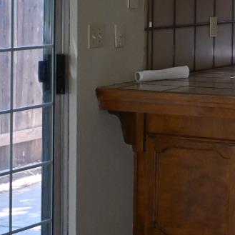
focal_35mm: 151
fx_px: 1160
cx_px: 439
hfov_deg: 10.8
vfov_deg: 11.4
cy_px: -21
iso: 720
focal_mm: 26
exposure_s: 1/125
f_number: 4.5
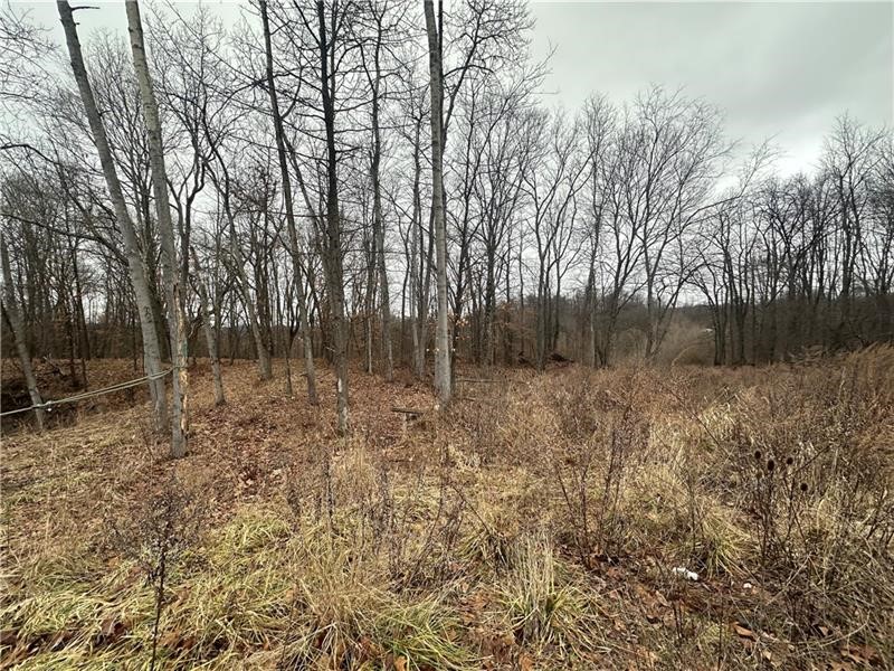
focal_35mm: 14
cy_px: 336
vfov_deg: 85.7
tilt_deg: +0.8
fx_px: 362
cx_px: 447
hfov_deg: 102.1
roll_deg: -0.7
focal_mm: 2.22
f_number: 2.2
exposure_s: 1/285
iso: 40
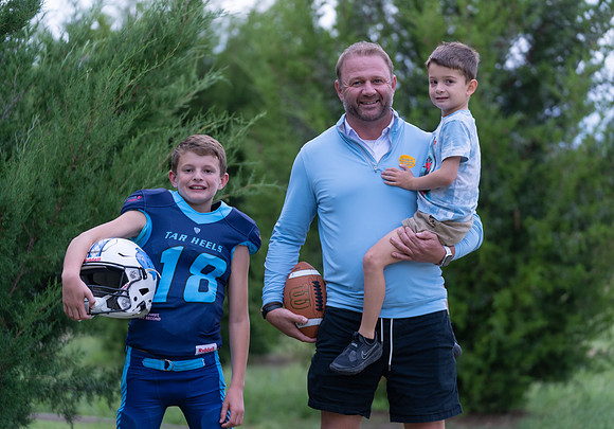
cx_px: 331
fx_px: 2130
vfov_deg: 11.5
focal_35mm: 123
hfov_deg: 16.4
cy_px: 208
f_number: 2.8
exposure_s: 1/320
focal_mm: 116
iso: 500
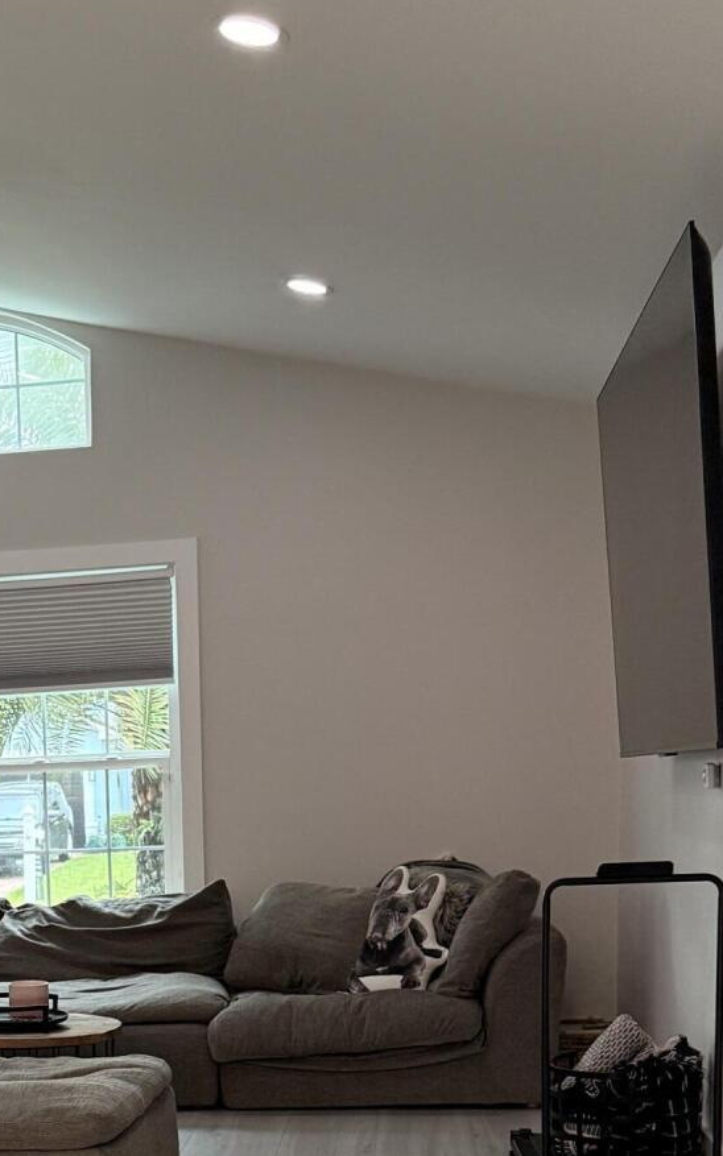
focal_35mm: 58
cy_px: 1077
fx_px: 1829
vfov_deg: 33.0
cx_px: 25
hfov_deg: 21.7
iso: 320
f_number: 1.78
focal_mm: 6.76
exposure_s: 1/60
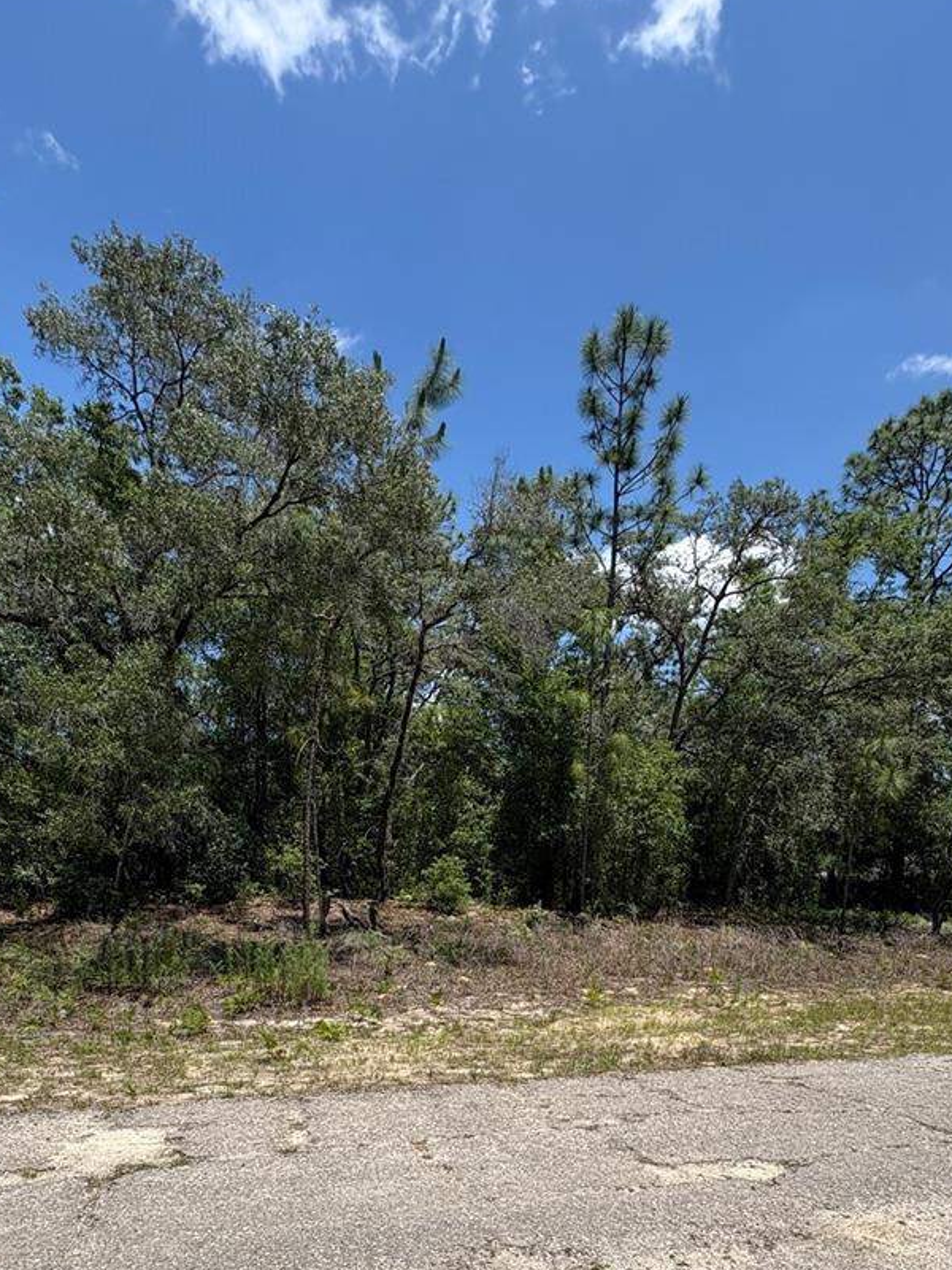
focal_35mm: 21
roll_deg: -1.8
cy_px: 937
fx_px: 770
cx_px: 466
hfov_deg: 63.4
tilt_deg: -3.1
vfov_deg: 74.0
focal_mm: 2.22
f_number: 2.2
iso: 40
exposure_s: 1/1789
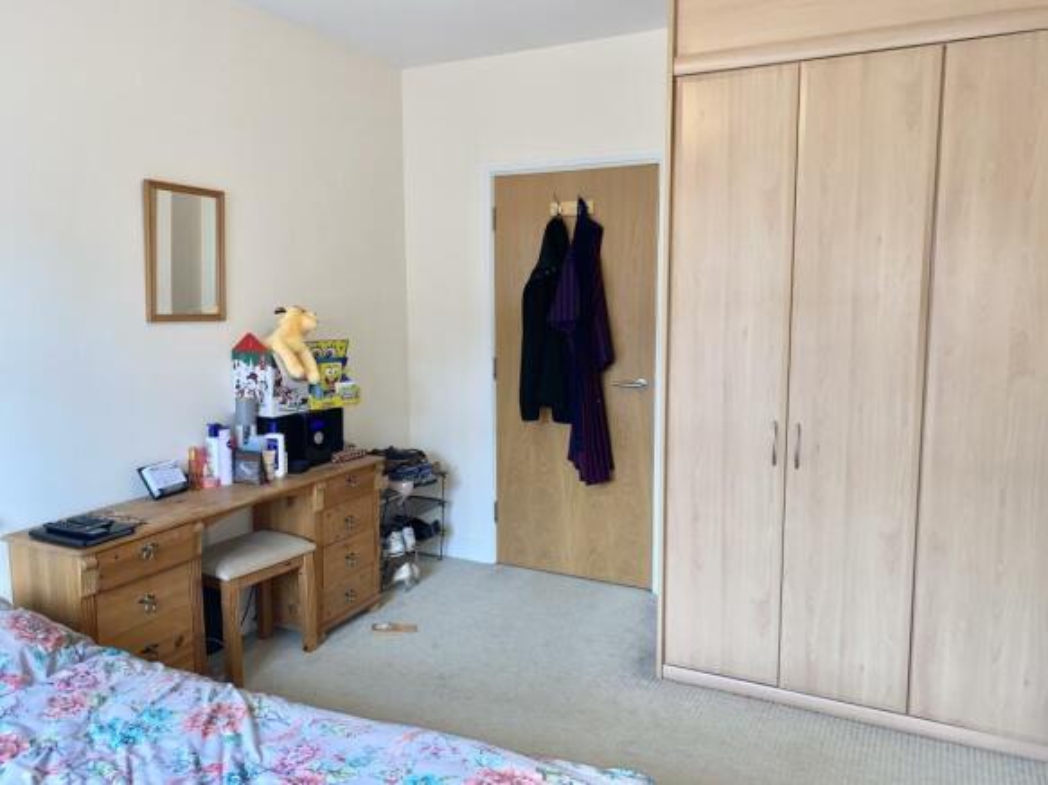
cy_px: 392
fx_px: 787
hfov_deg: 67.3
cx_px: 524
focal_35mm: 26
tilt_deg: -8.0
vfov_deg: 53.0
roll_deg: +0.0
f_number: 1.8
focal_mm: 4.25
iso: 64
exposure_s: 1/25
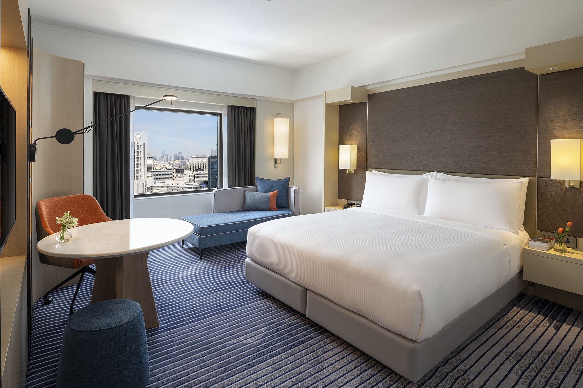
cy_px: 194
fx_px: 308
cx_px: 292
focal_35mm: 19
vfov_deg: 64.5
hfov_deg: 86.9
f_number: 8
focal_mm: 19
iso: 320
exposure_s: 1/10
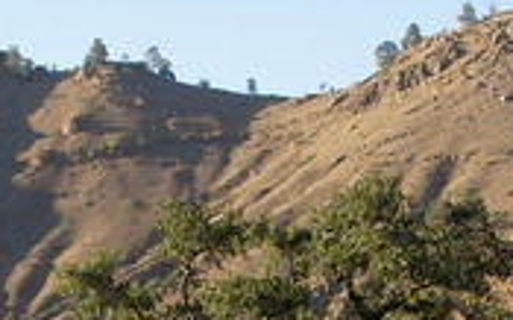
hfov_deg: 13.3
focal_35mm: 157
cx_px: 280
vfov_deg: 8.2
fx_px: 2193
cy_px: 452
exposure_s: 1/125
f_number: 10
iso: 200
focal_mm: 18
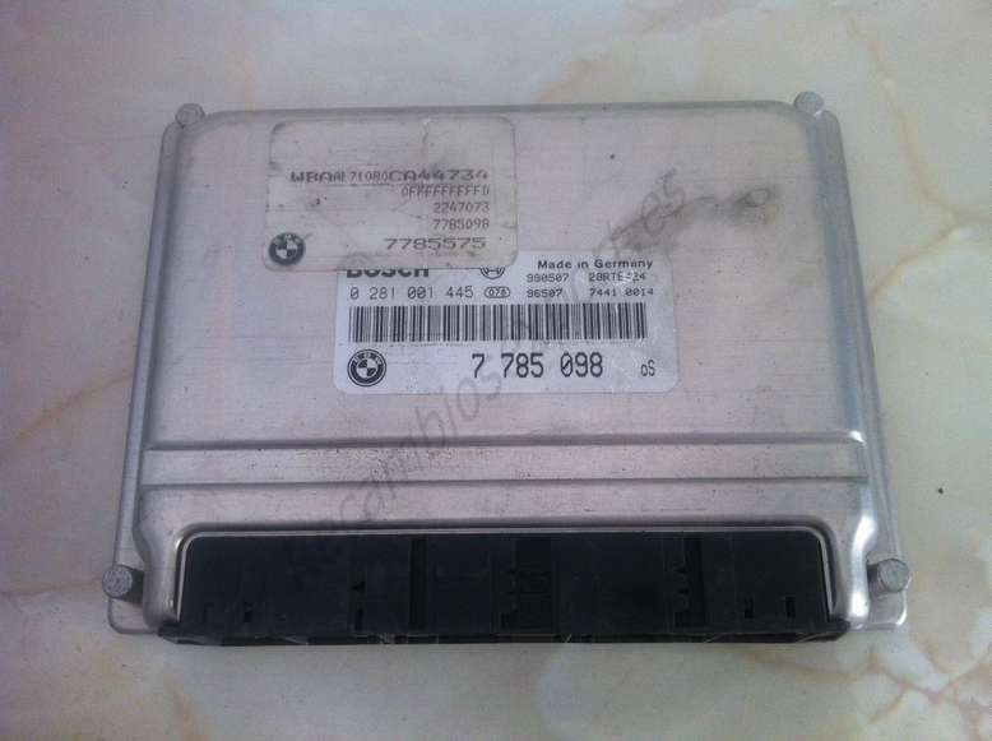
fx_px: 1001
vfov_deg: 40.6
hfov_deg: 52.7
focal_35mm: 35
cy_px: 370
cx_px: 496
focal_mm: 3.85
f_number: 2.8
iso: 125
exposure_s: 1/100
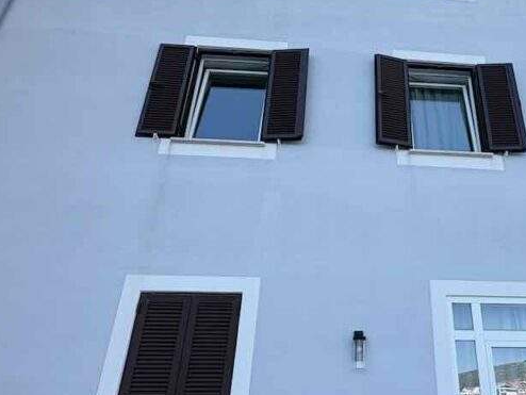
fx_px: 441
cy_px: 212
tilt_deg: +26.5
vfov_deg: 48.2
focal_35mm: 29
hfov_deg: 59.5
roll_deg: +1.3
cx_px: 369
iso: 40
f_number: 2.2
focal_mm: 2.22
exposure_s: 1/582
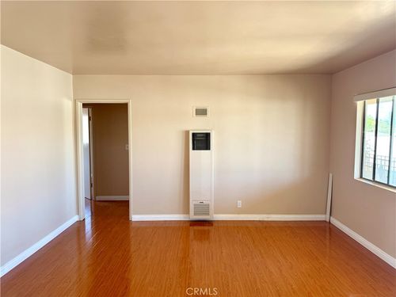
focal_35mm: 24
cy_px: 148
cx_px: 198
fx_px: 275
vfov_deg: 56.8
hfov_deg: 71.6
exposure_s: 1/121
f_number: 1.78
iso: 125
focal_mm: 6.76
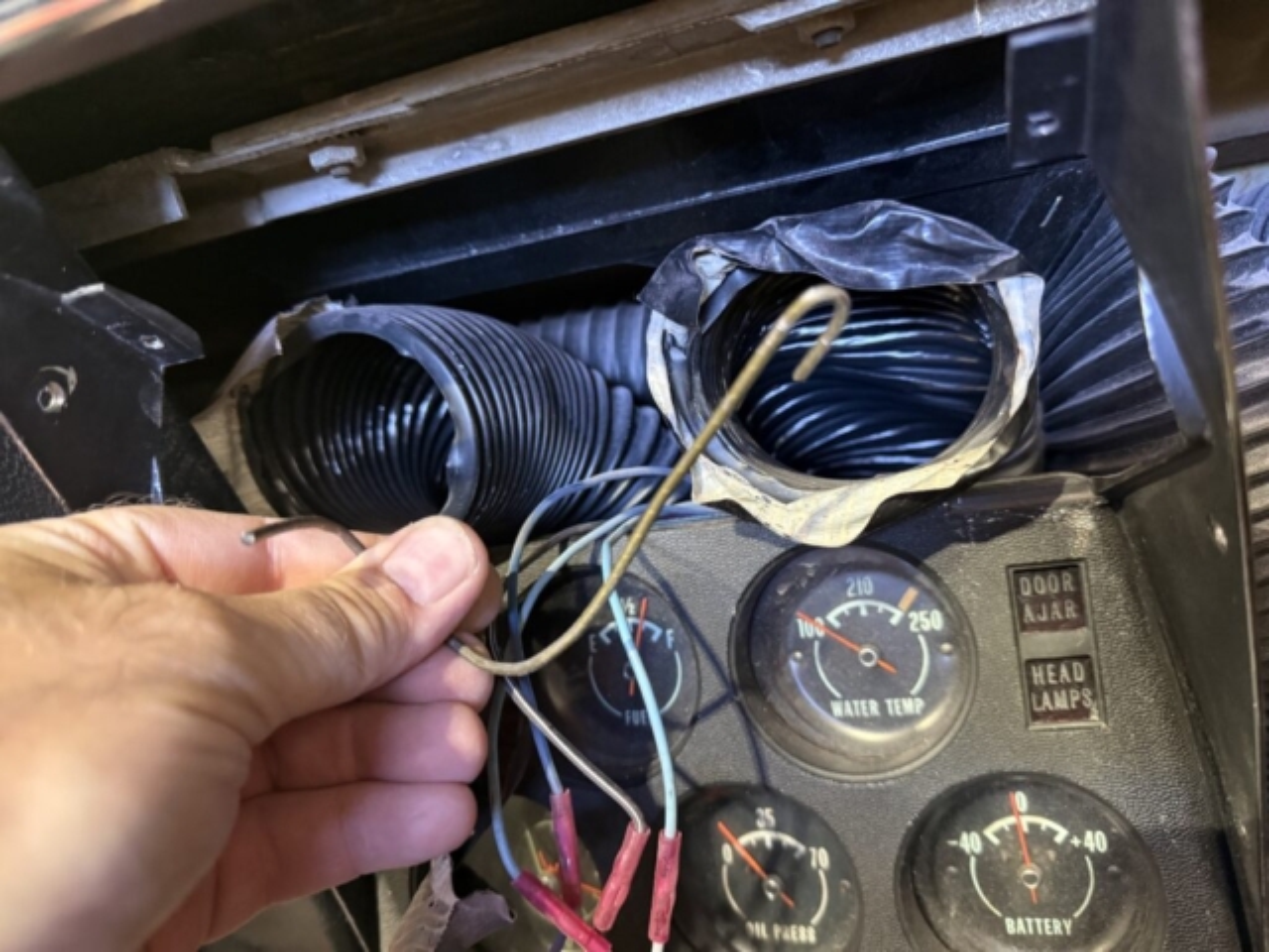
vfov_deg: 56.8
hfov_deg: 71.6
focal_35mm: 24
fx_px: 880
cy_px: 476
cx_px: 634
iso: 800
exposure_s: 1/40
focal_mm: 6.76
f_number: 1.78
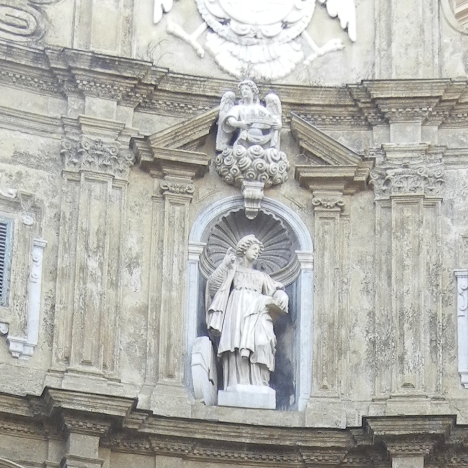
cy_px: 791
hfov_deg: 14.2
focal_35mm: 123
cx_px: 219
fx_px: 1881
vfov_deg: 13.1
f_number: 3.6
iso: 160
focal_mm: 6.2
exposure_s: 1/86.2
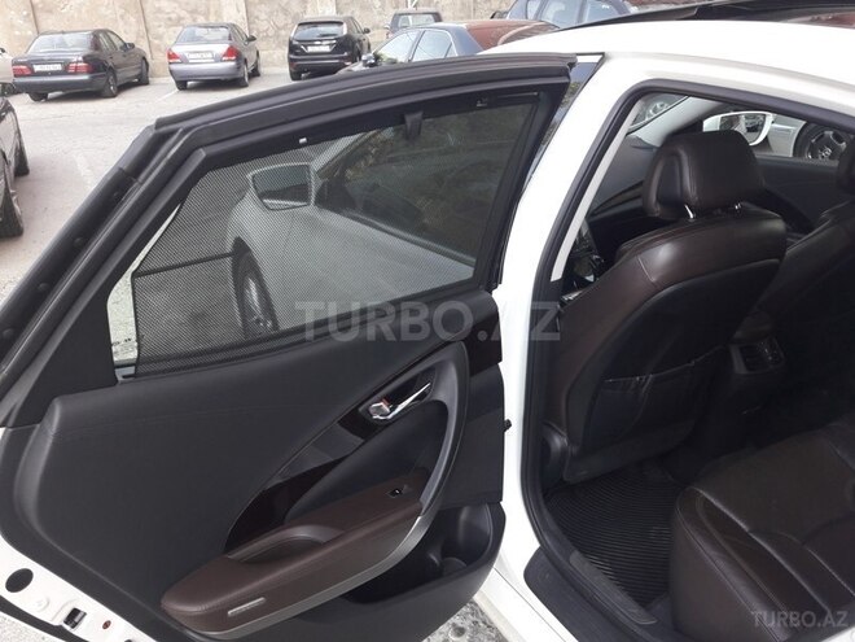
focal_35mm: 28
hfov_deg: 63.4
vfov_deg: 49.7
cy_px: 321
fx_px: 692
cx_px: 428
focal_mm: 3.7
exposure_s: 1/100
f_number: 1.9
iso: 40
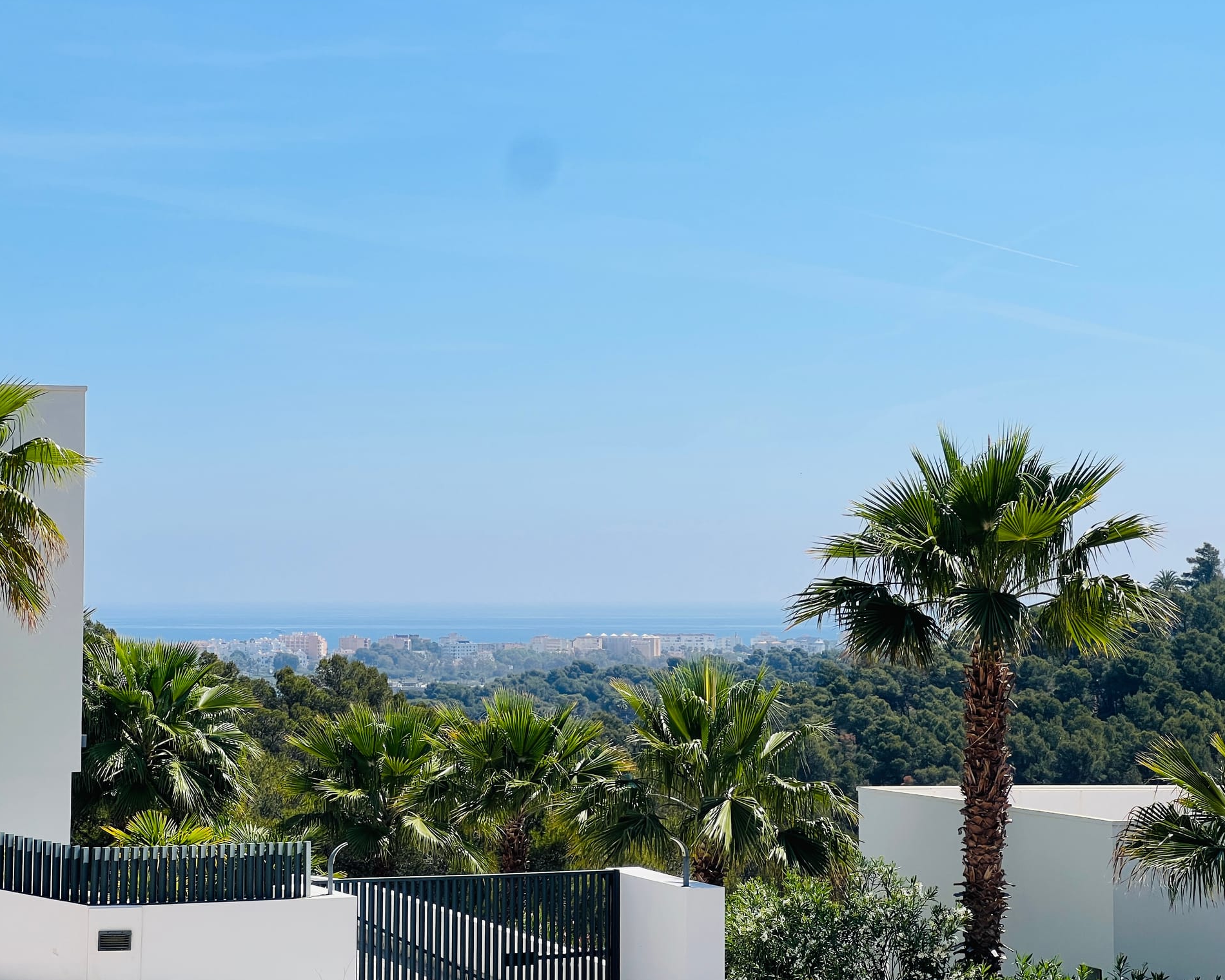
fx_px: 2937
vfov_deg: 18.9
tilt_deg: +3.7
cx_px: 637
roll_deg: -0.5
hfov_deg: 23.6
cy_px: 489
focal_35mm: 81
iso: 32
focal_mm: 9
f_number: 2.8
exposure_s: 1/1277
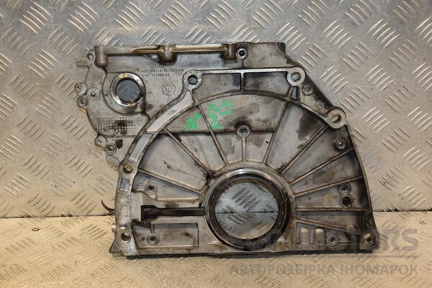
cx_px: 216
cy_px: 144
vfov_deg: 21.6
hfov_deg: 31.9
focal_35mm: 63
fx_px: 756
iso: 800
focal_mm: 42
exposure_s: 1/160
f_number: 4.8
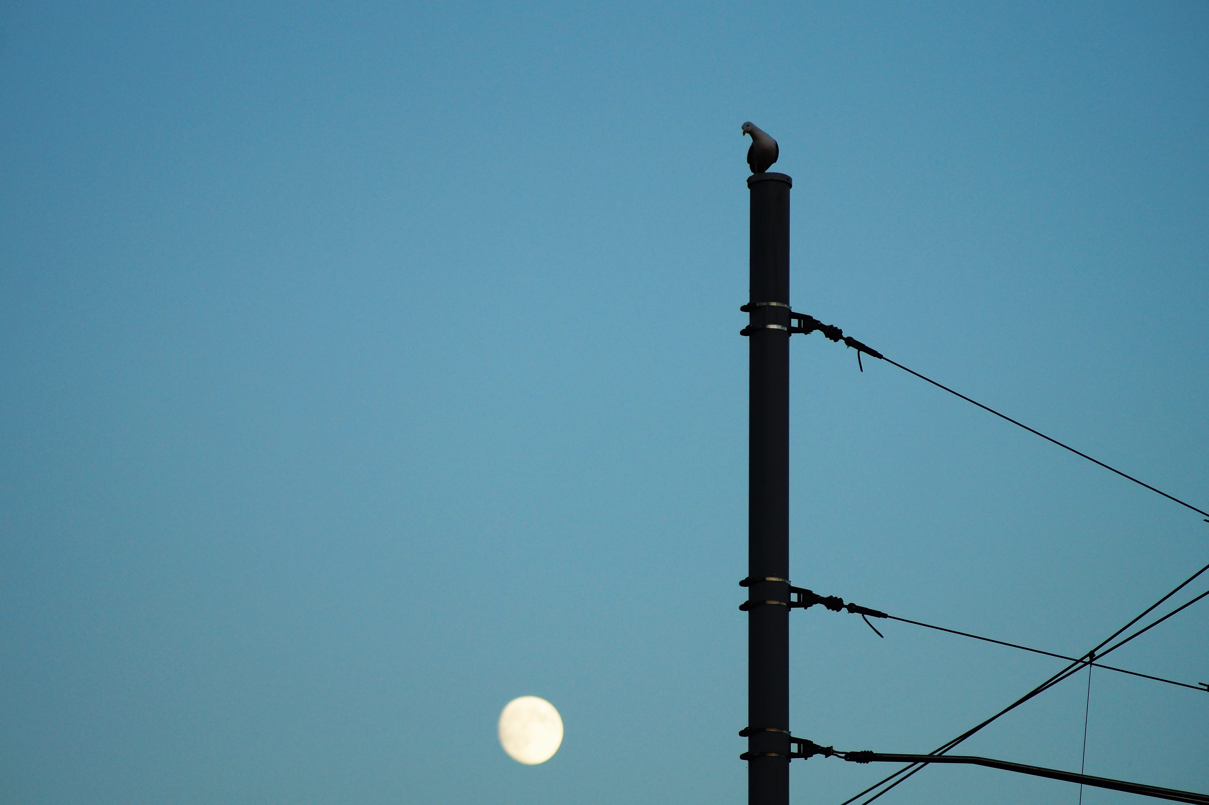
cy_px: 402
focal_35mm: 202
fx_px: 6797
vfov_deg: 6.8
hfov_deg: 10.2
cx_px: 604
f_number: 4.5
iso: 400
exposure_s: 1/320
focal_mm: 135
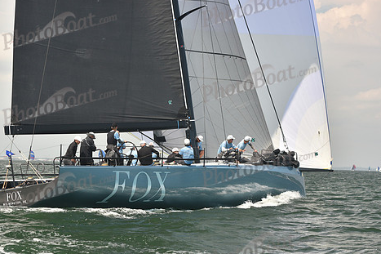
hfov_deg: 23.4
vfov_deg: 15.7
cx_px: 160
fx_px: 920
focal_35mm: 87
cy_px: 135
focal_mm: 70
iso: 250
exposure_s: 1/640
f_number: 5
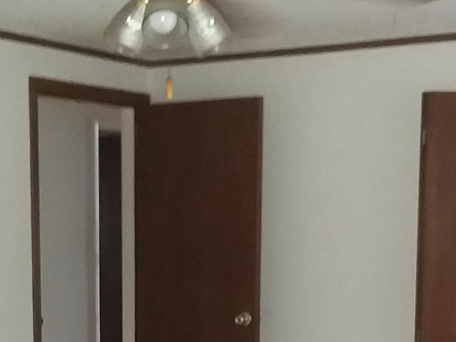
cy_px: 329
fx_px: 935
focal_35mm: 71
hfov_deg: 27.3
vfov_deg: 20.2
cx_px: 184
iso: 320
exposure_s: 1/17
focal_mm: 2.47
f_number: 1.9
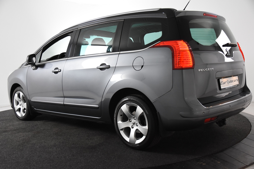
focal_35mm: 39
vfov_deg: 34.2
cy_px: 84
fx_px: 275
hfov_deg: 49.6
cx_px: 127
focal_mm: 26
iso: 1600
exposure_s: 1/80
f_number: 4.5
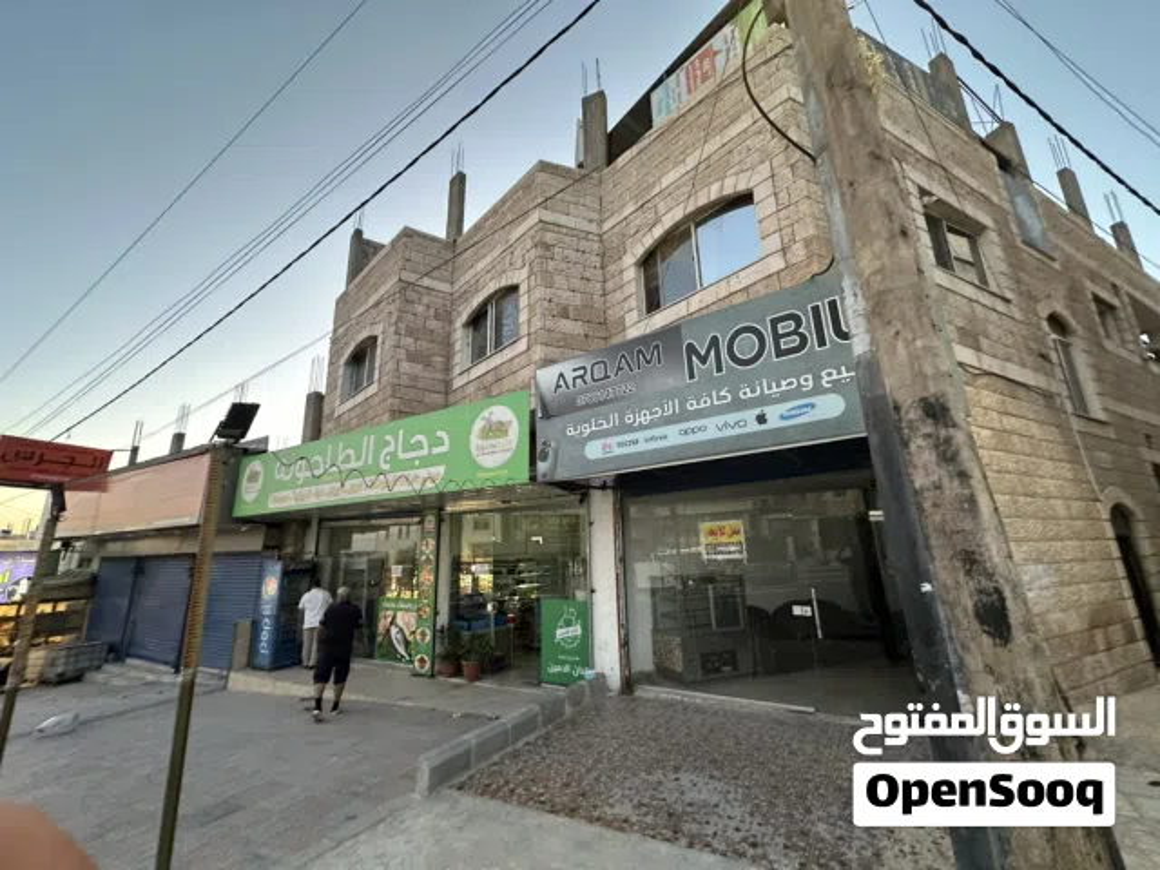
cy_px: 435
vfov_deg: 85.7
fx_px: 469
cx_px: 580
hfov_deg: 102.1
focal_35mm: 14
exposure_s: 1/50
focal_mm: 2.22
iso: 400
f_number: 2.2
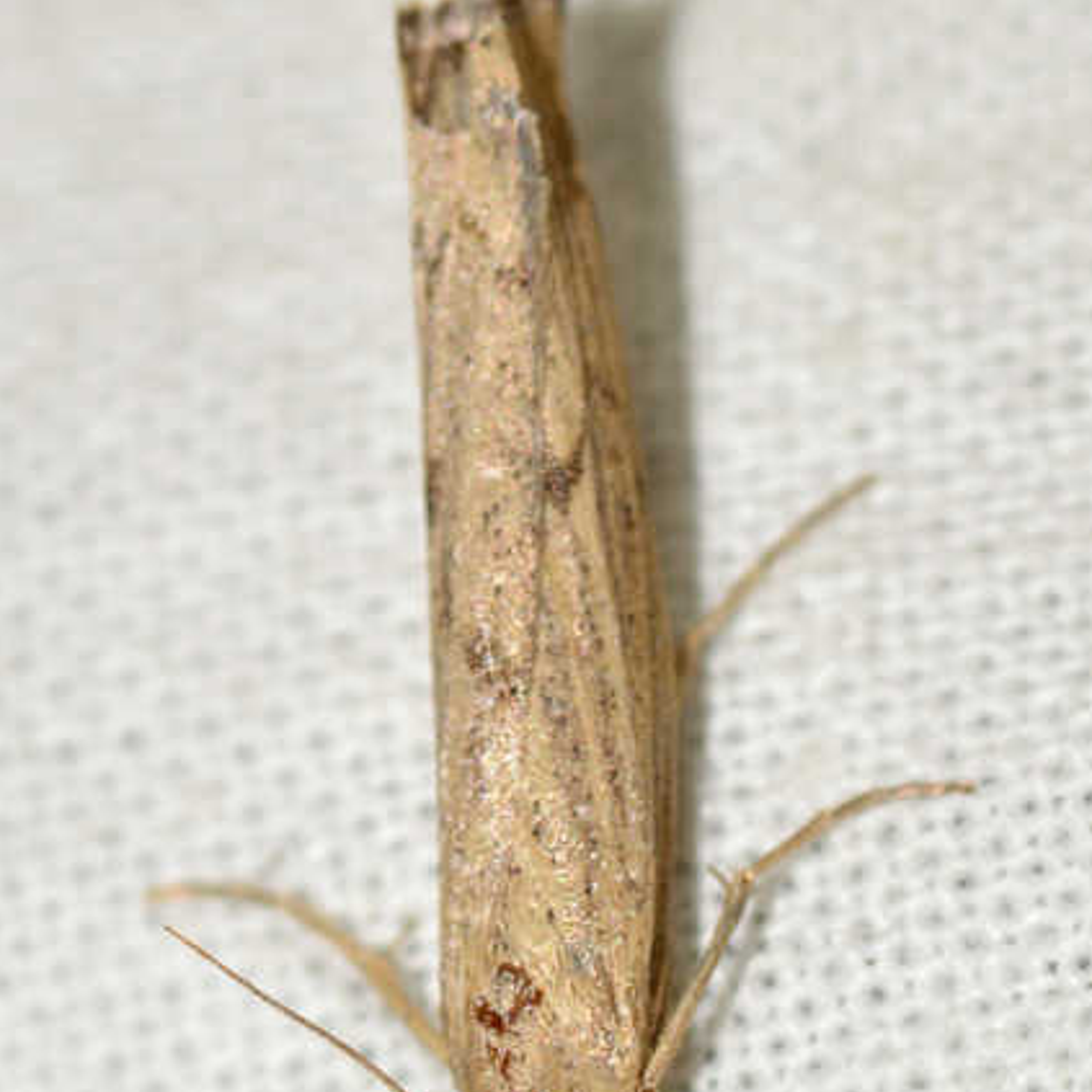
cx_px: 545
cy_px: 697
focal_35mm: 193
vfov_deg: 9.1
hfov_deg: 9.1
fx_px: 6888
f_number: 18
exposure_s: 1/200
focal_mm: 100
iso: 100
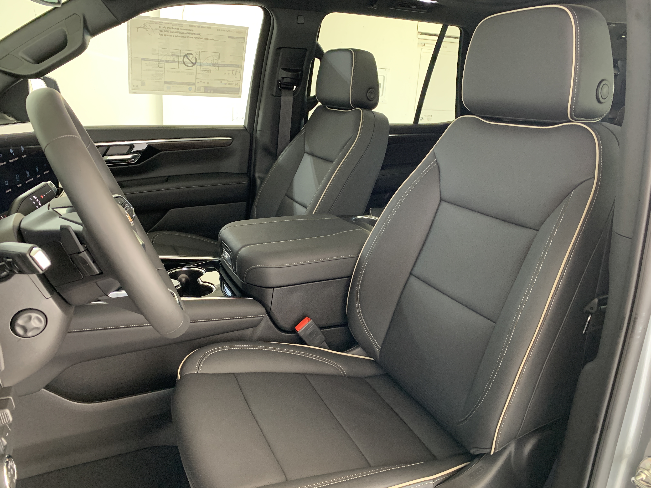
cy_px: 244
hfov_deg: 67.3
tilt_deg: -19.7
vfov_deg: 53.1
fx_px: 489
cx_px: 326
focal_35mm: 26
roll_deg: -3.6
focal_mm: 4.25
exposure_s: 1/40
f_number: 1.8
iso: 320
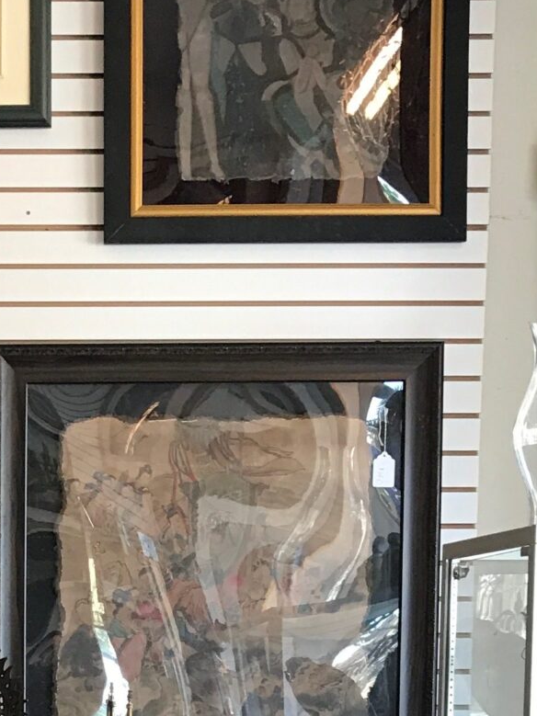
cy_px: 863
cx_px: -73
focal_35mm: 92
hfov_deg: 15.6
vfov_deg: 20.0
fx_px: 1903
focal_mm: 3.99
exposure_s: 1/30
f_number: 1.8
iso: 32
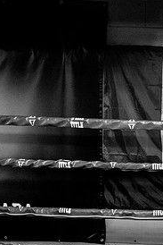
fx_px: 746
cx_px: 256
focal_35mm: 110
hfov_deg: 11.8
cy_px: 165
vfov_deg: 18.5
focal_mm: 35
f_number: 2.8
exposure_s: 1/800
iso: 5000
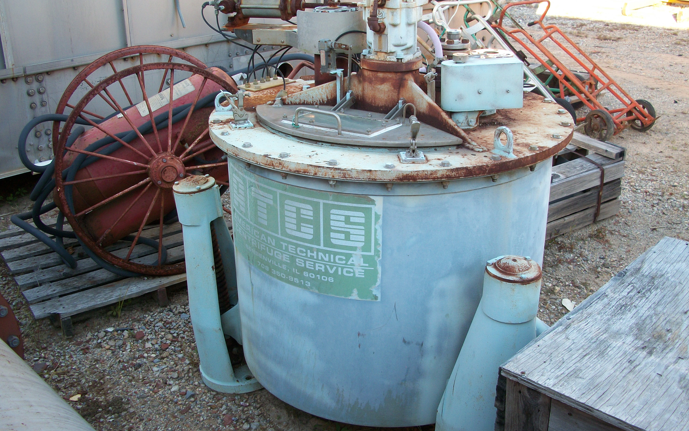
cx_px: 341
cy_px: 204
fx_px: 714
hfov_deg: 51.5
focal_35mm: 38
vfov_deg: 33.6
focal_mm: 6.3
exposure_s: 1/80
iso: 80
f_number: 3.1
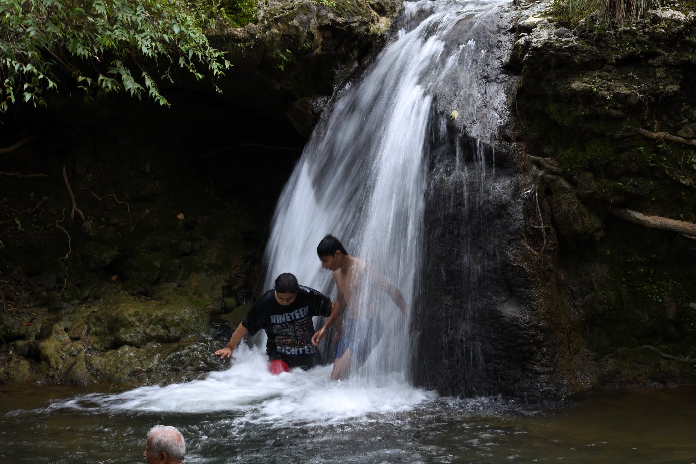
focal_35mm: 82
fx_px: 1595
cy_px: 232
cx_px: 348
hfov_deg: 24.6
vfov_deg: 16.6
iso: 100
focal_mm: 55
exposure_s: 1/15
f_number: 10
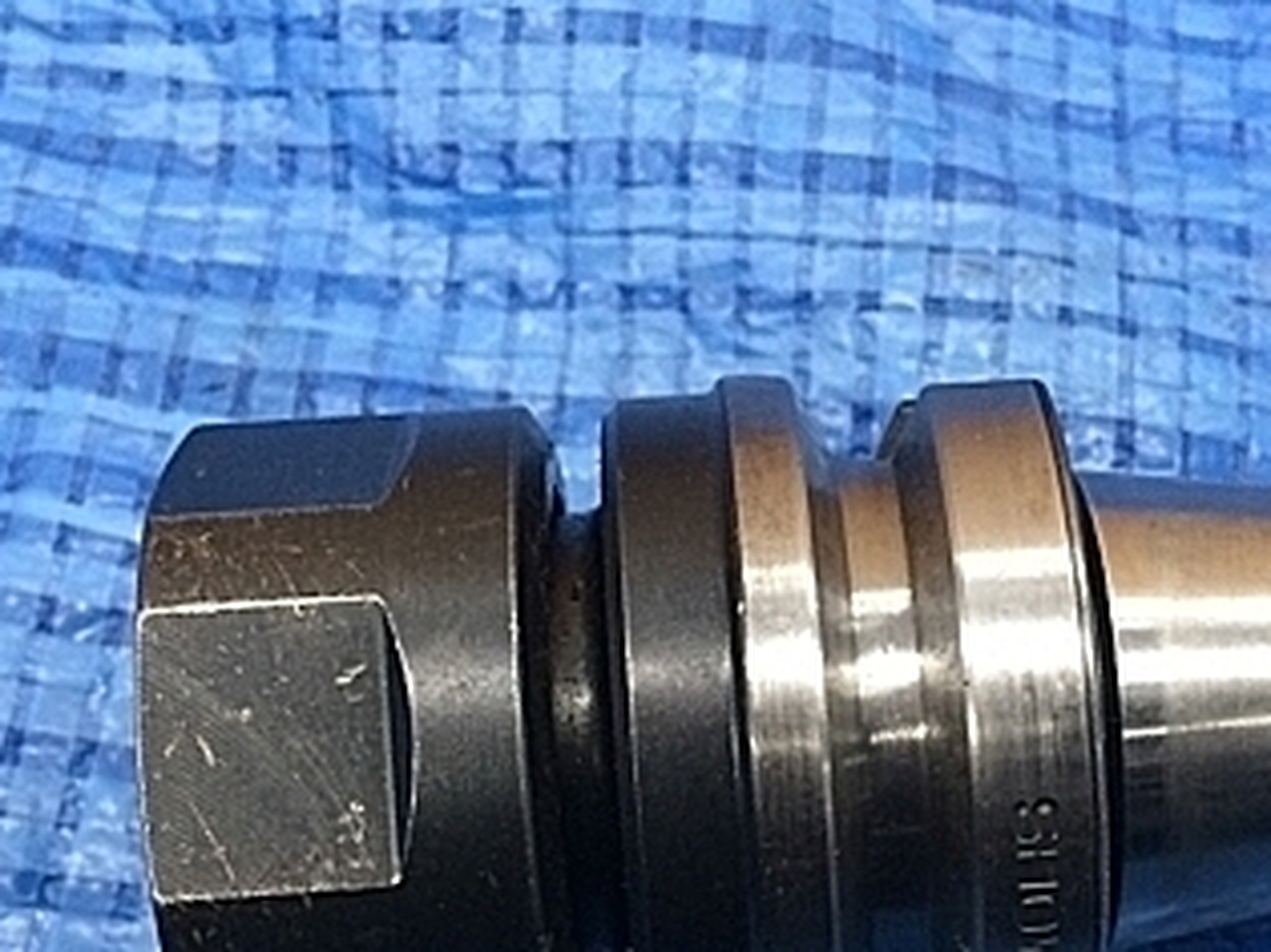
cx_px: 863
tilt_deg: -70.4
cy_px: 734
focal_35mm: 59
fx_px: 2165
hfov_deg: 32.4
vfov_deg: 24.5
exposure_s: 1/30
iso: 160
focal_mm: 4.15
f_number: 2.2
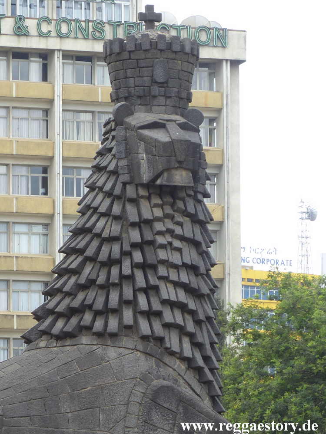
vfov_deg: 13.9
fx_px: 1783
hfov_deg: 10.4
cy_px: 217
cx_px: 163
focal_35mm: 142
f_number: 4
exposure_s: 1/250
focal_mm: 25.6
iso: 100
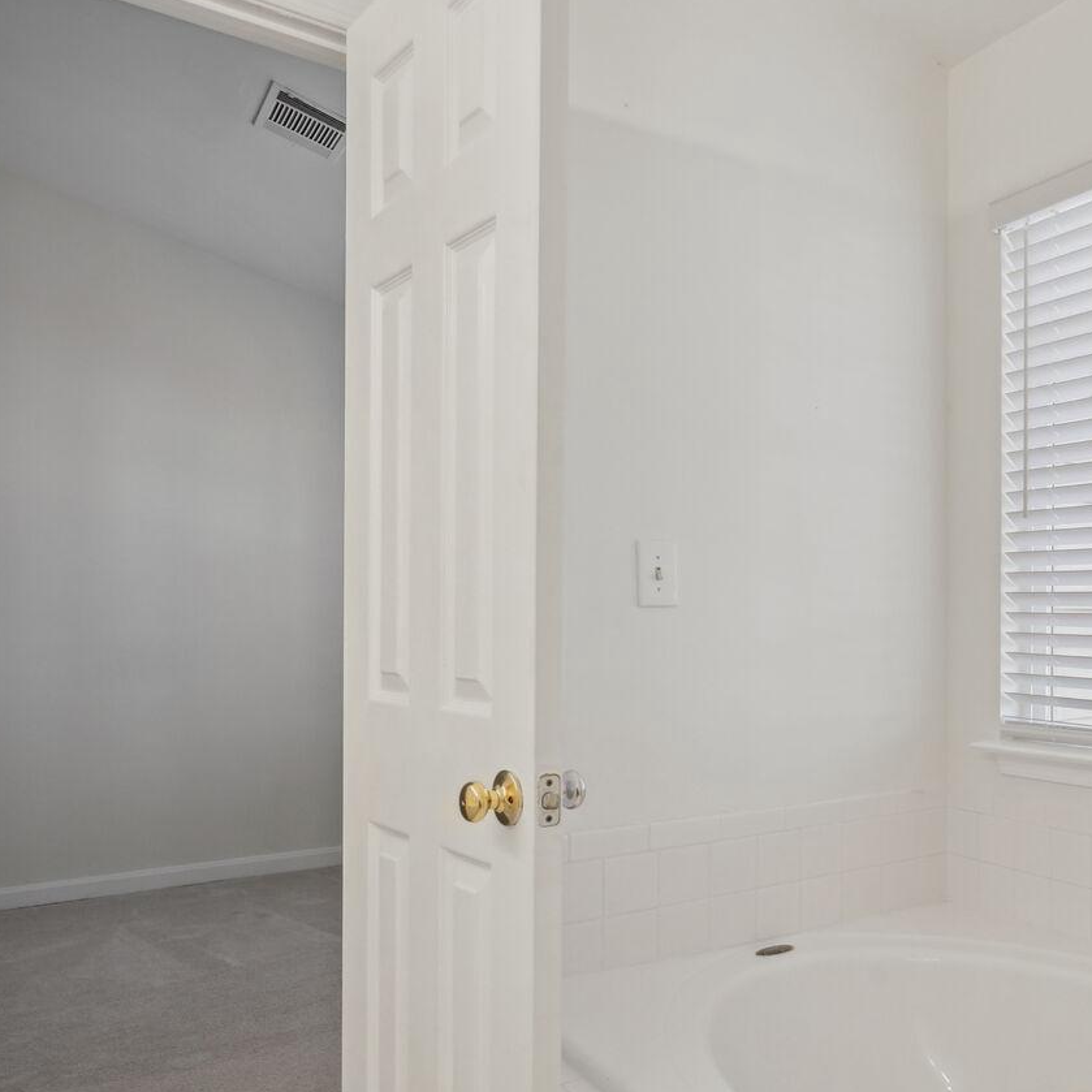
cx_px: 901
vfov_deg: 57.1
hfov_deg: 52.9
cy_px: 617
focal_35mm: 28
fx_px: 999
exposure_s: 1/250
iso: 500
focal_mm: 16
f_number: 6.3
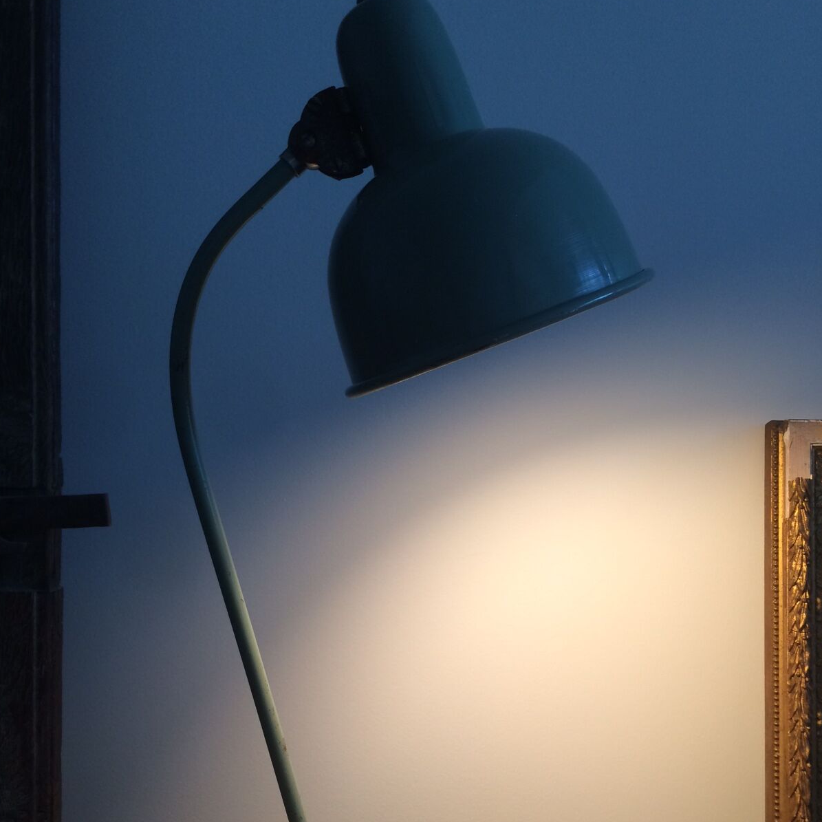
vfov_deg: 46.7
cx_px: 411
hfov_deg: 47.2
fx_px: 940
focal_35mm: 35
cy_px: 530
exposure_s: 1/33
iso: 100
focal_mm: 4.15
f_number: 2.2
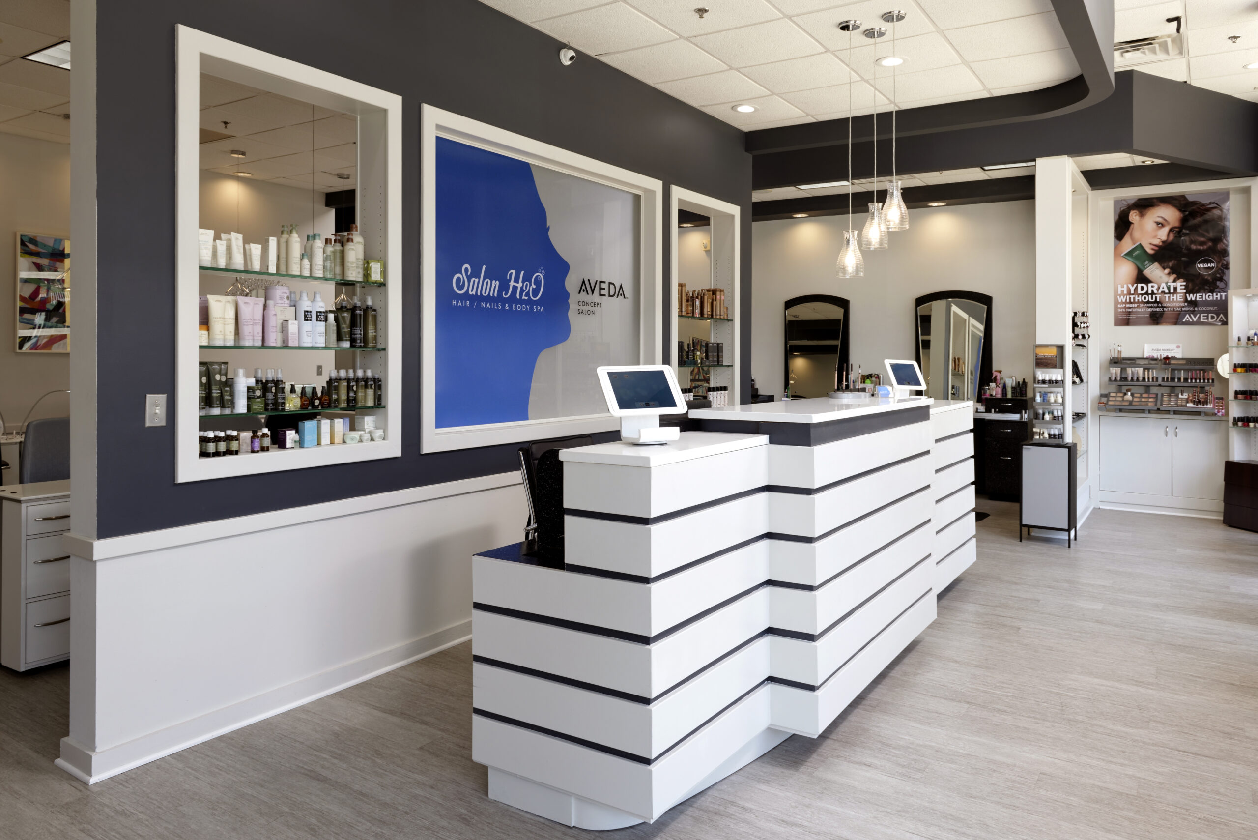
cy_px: 420
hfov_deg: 73.7
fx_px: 839
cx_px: 629
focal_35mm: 24
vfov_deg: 53.2
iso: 320
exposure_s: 1/250
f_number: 6.3
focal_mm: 24
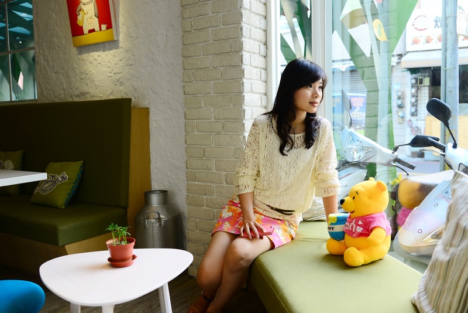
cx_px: 234
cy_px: 156
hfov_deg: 55.8
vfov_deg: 38.9
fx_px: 442
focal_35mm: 34
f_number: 4
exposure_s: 1/80
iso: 100
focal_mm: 34
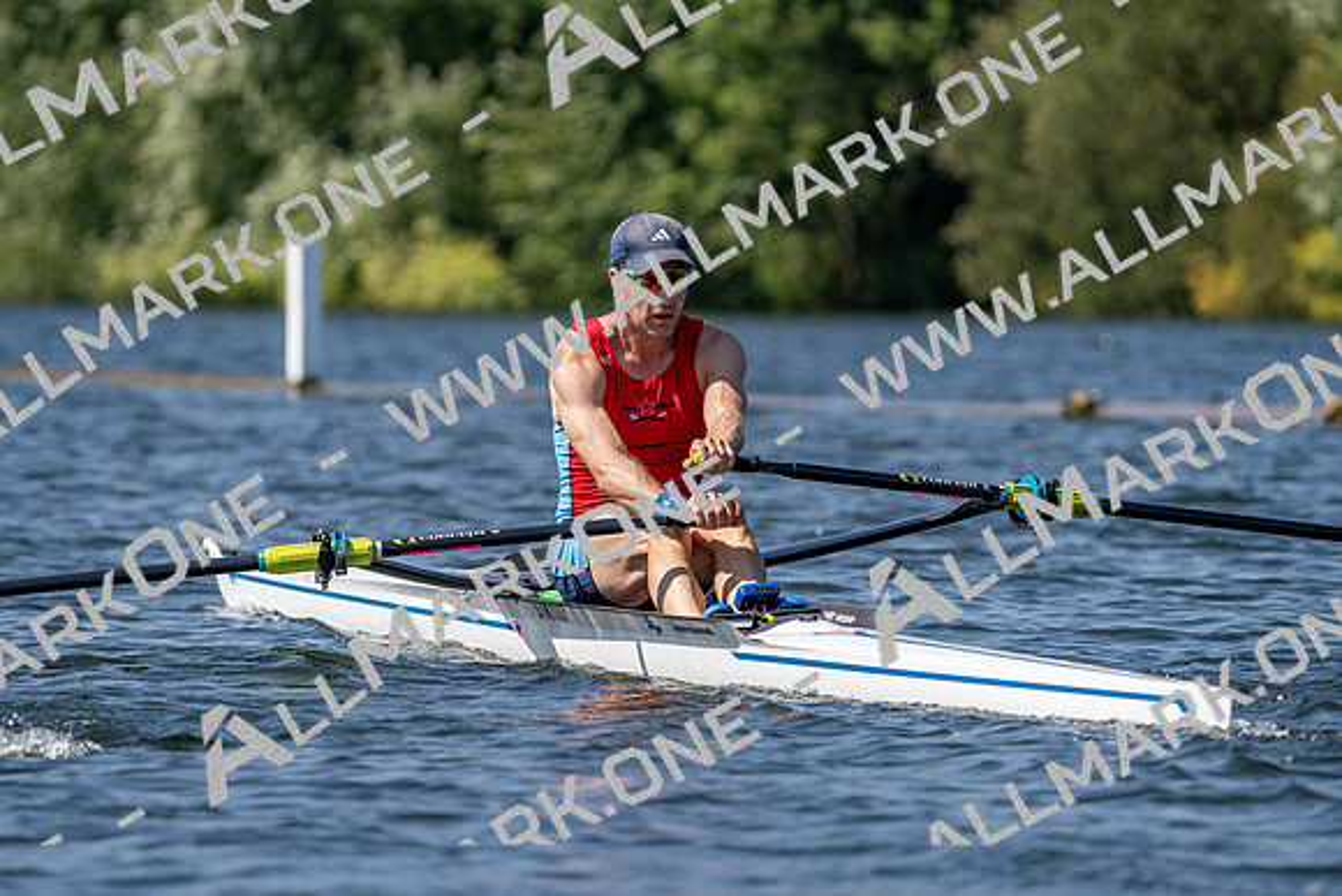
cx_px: 671
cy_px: 448
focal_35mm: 324
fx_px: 12080
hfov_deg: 6.4
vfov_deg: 4.2
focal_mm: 324
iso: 250
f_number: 6.3
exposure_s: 1/2000
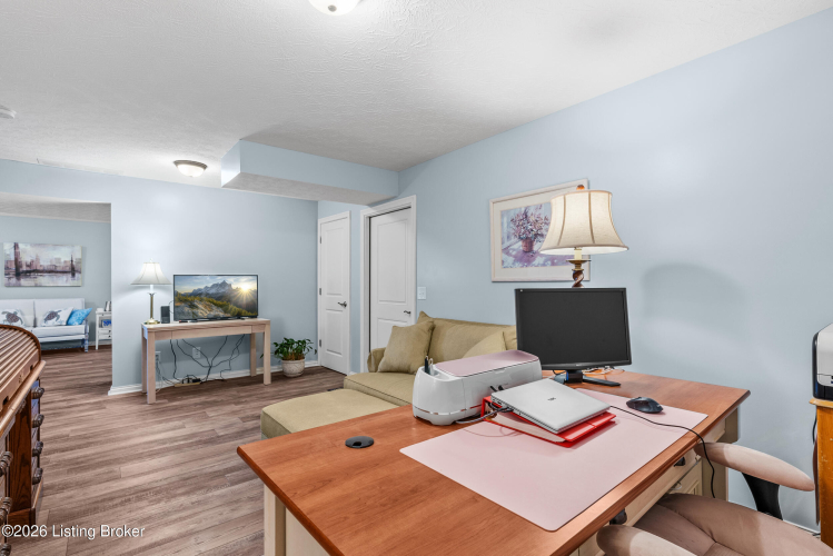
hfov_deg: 93.3
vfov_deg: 70.5
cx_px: 416
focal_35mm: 17
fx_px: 393
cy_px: 278
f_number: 11
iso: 400
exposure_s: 1.3
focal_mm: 17
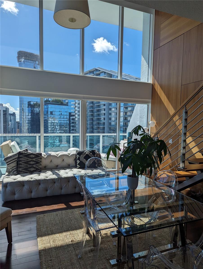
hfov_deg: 56.9
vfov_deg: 71.5
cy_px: 134
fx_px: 187
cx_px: 102
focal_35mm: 24
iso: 44
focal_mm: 6.81
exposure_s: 1/2513
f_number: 1.85
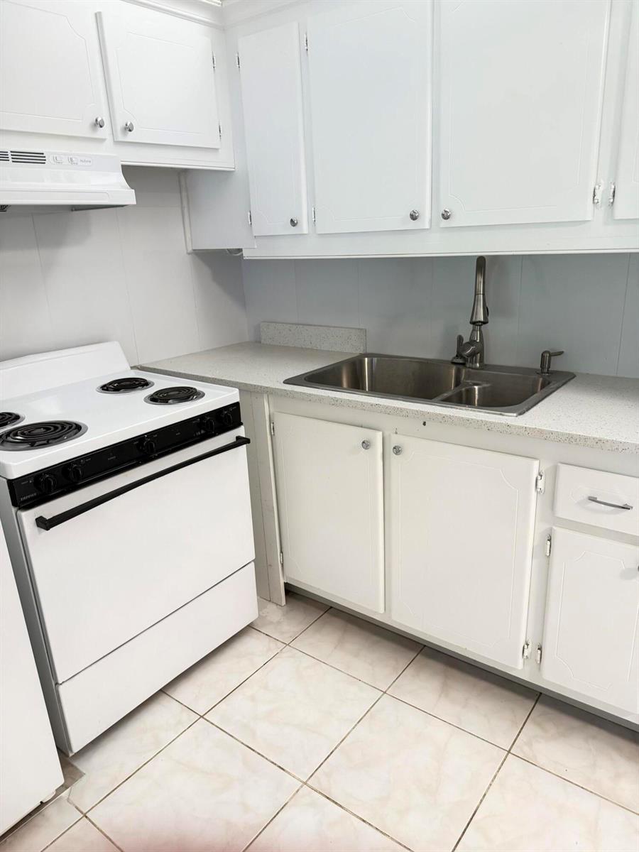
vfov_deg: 71.6
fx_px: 591
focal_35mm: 24
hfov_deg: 56.8
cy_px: 426
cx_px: 320
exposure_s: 1/60
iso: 400
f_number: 1.78
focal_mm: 6.76
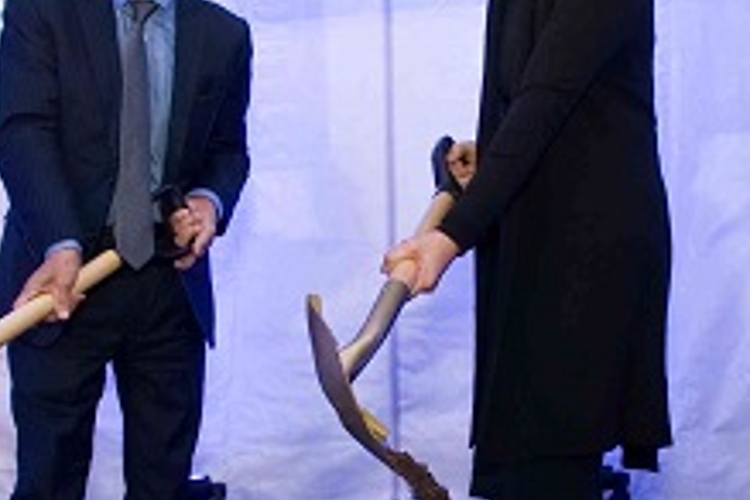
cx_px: 473
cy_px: 286
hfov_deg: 29.5
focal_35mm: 68
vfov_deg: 20.0
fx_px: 1417
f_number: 4
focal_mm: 16
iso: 1000
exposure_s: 1/125
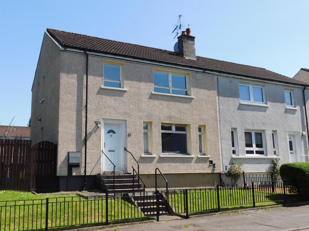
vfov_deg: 40.7
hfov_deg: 52.5
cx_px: 135
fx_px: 312
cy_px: 117
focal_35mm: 35
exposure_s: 1/1000
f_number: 3.2
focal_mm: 4.9
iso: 125
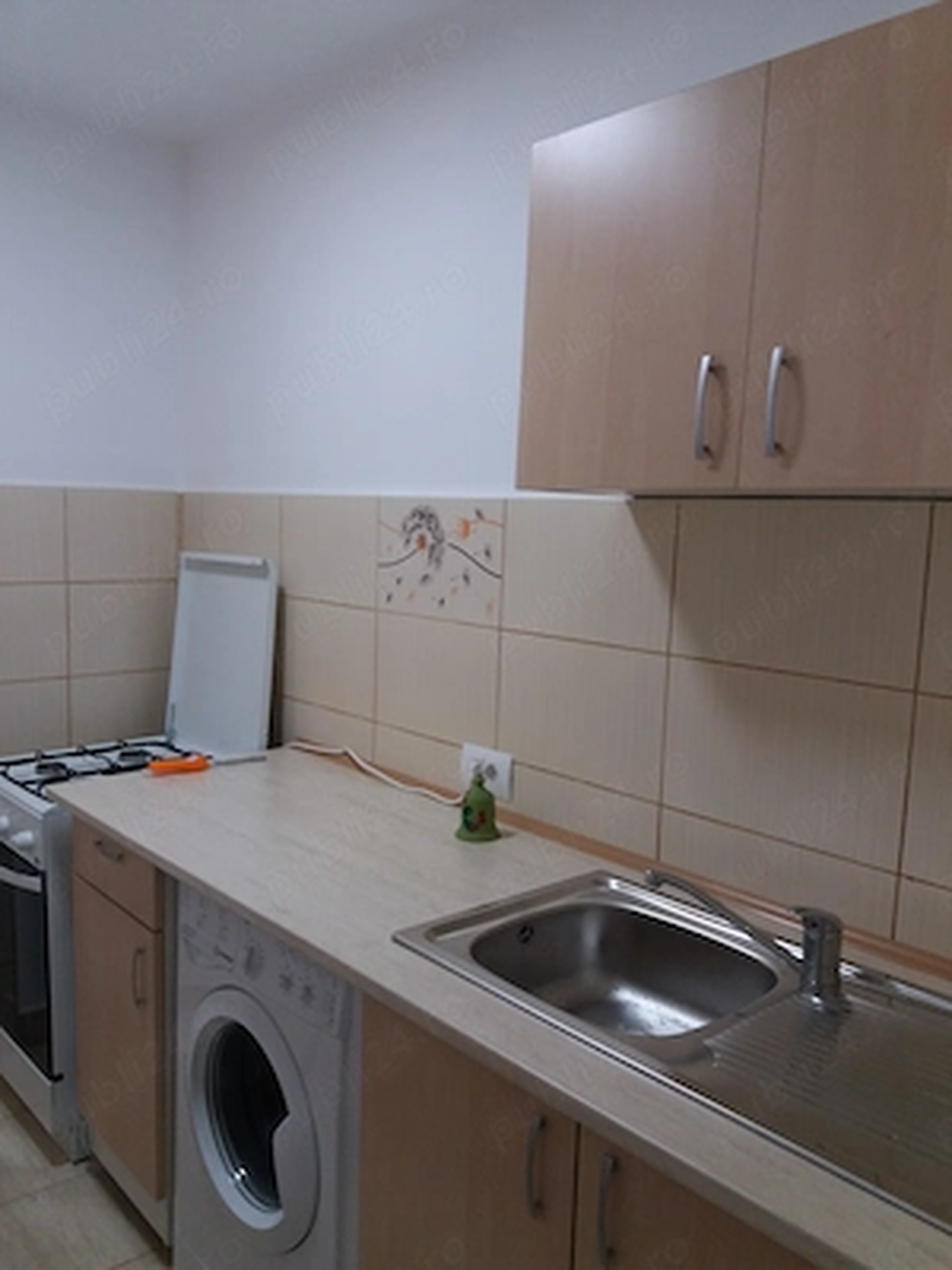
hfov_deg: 49.7
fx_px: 1027
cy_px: 635
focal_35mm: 28
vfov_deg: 63.4
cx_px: 476
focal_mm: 3.7
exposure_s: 1/100
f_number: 1.9
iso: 125
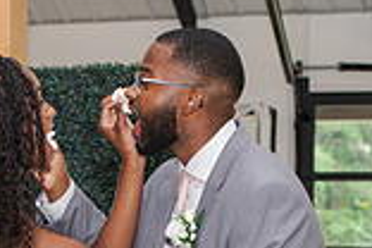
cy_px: 346
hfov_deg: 15.7
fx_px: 1343
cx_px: 79
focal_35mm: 130
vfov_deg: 10.3
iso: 800
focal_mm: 35
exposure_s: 1/200
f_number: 3.2
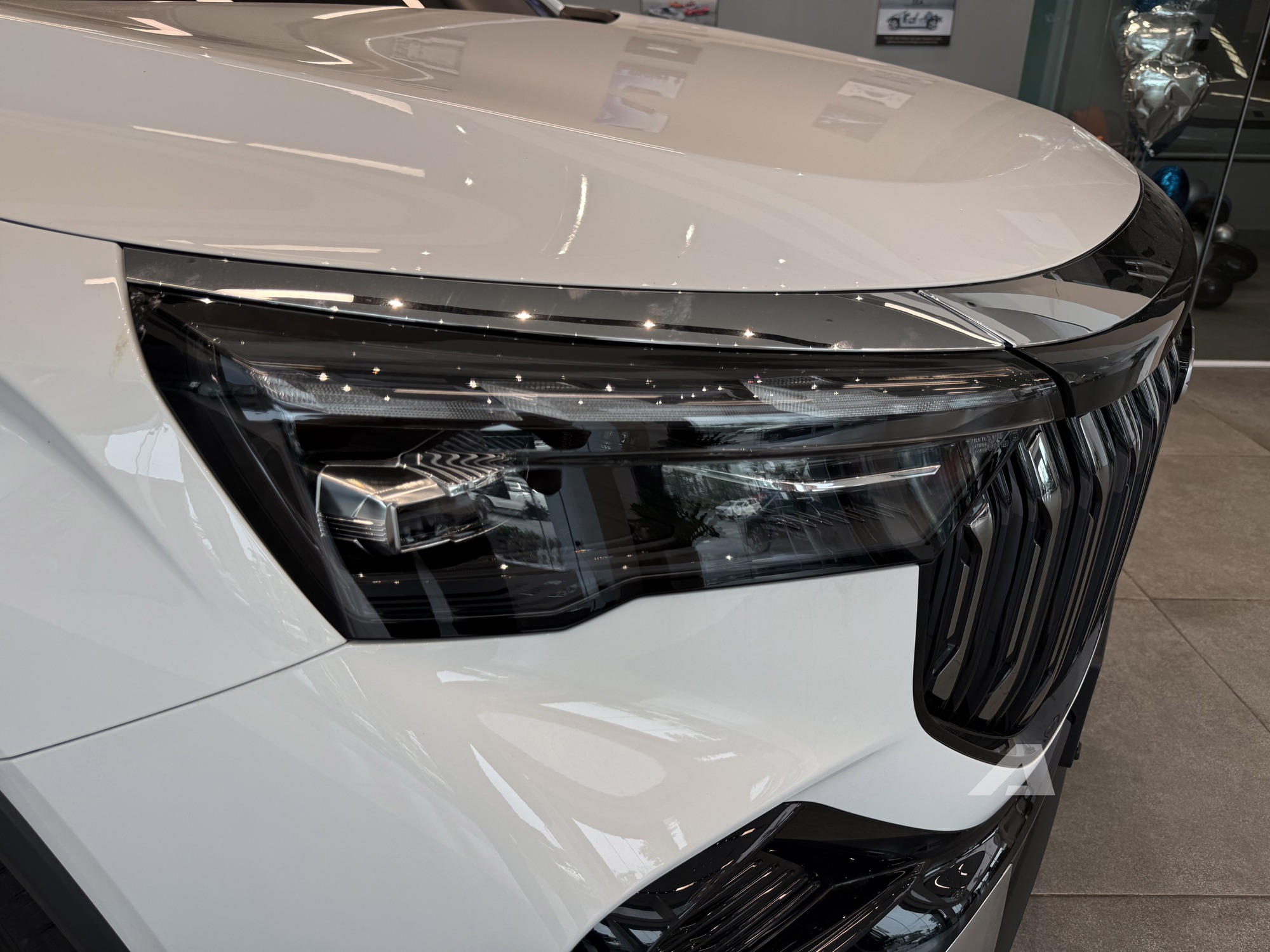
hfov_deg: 71.6
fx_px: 881
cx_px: 635
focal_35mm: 24
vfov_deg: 56.8
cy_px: 476
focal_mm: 6.76
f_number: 1.78
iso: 100
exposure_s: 1/410
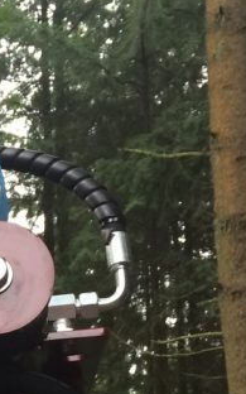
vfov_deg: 19.6
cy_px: 452
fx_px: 1083
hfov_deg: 11.6
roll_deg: -3.6
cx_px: -246
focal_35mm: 101
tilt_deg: +12.3
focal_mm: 4.15
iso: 40
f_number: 2.2
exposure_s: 1/33
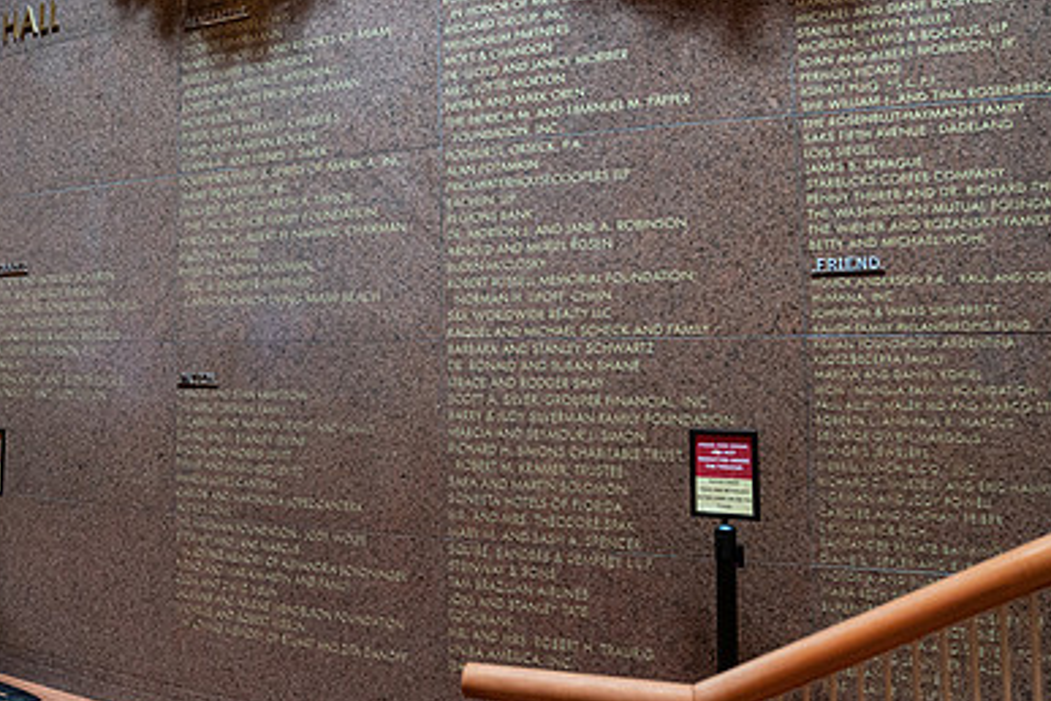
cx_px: 291
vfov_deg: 36.5
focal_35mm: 36
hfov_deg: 51.3
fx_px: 1051
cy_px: 240
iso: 4000
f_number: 3.2
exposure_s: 1/200
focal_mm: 24
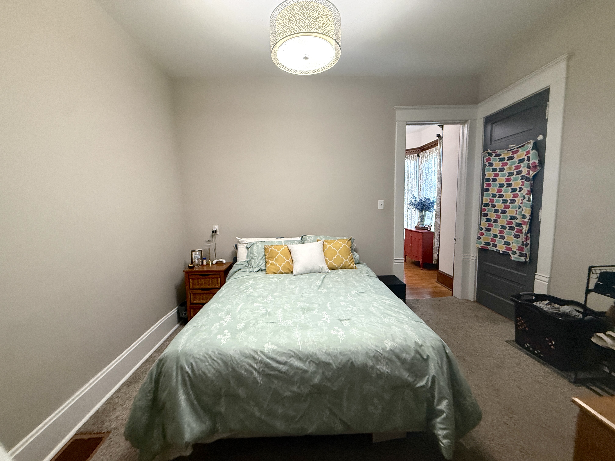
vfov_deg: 85.7
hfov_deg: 102.1
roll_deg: -2.0
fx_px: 249
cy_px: 230
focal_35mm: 14
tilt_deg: -6.0
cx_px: 308
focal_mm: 2.22
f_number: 2.2
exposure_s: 1/60
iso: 250
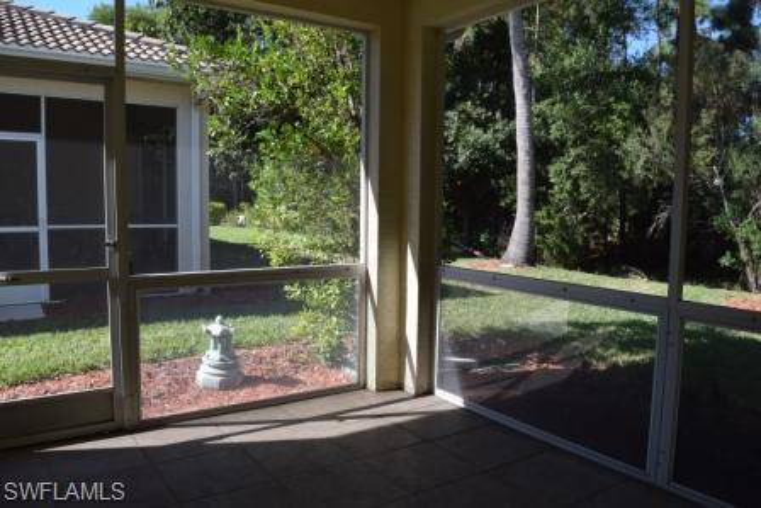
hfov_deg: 67.4
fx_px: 571
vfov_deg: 48.0
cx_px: 380
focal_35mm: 27
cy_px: 254
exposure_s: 1/250
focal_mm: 18
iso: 280
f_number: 8
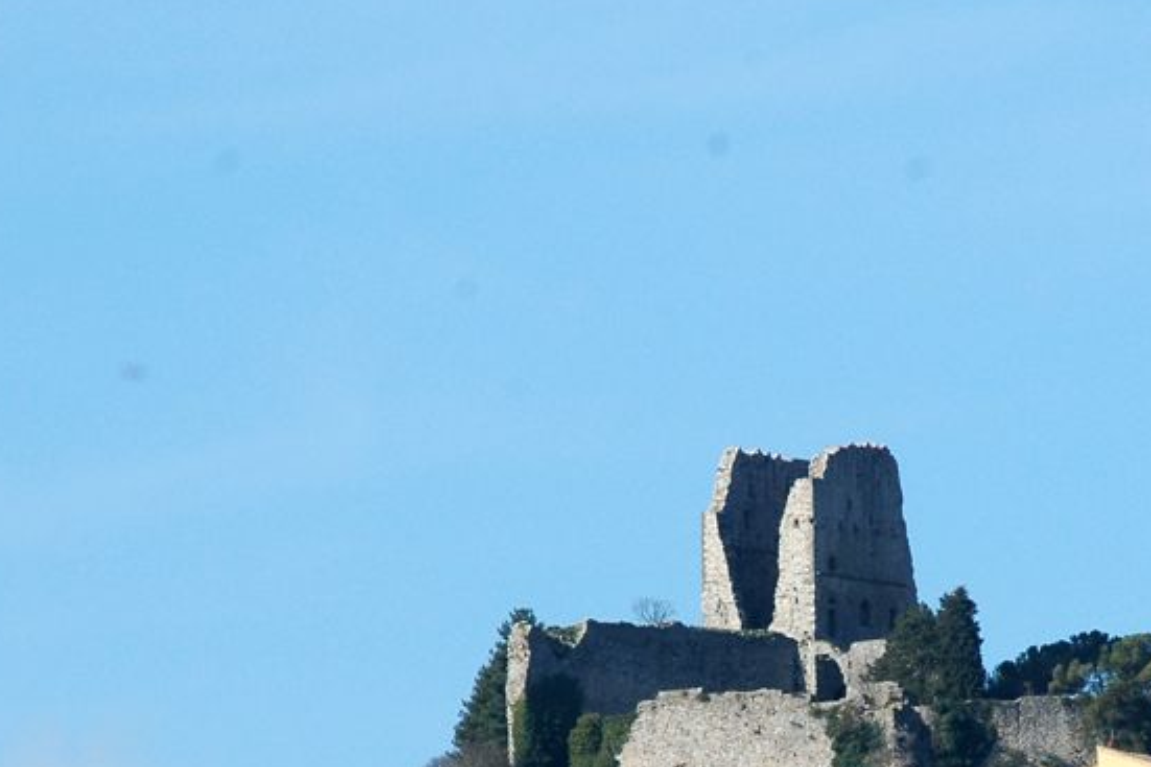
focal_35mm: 653
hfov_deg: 3.2
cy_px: 744
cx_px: 823
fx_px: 20870
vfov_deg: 2.1
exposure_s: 1/400
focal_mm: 200
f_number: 10
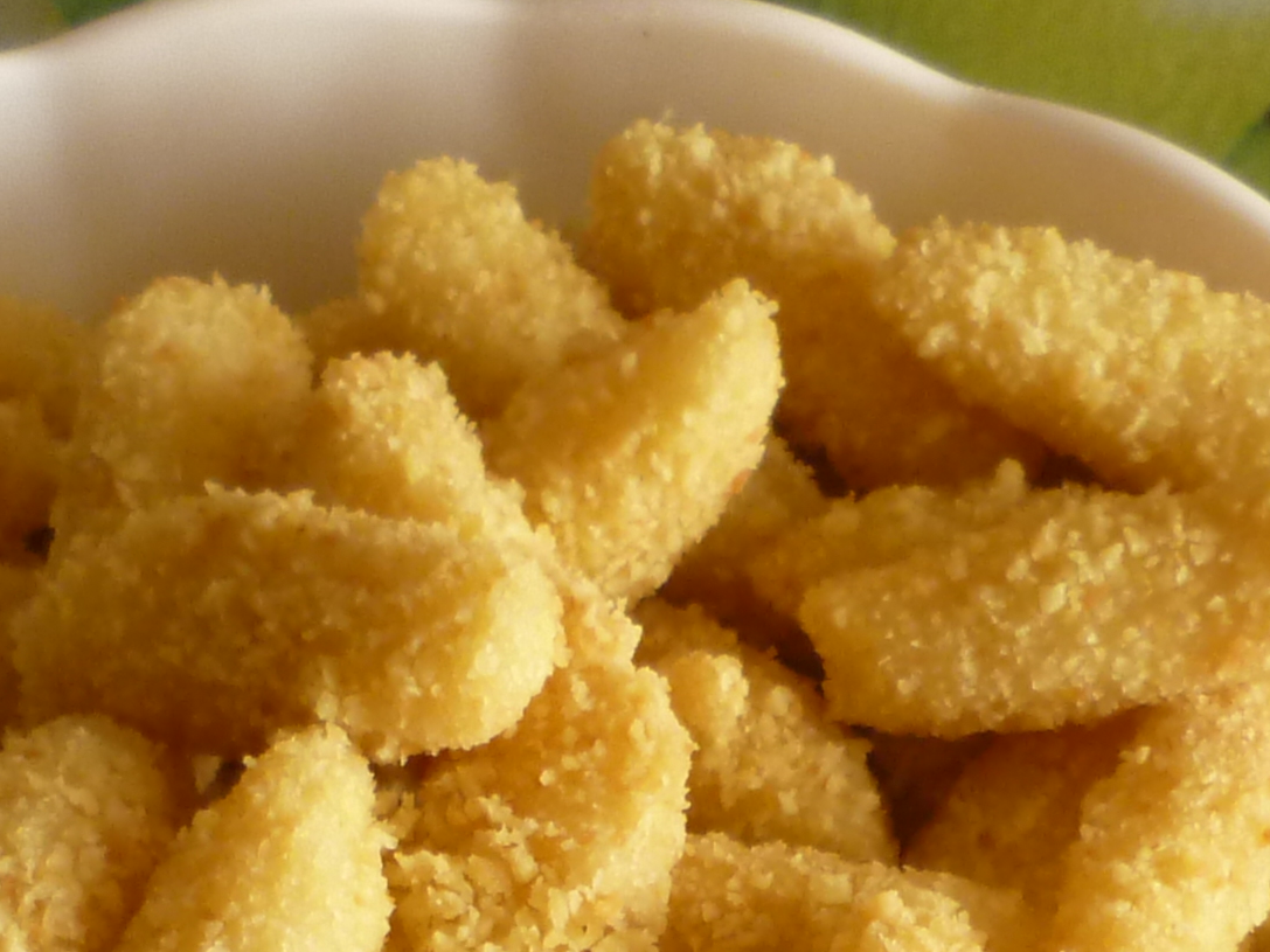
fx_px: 3375
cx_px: 549
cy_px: 1564
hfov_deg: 21.3
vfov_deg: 14.6
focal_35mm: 92
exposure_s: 1/80
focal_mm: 4.4
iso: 160
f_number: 2.8
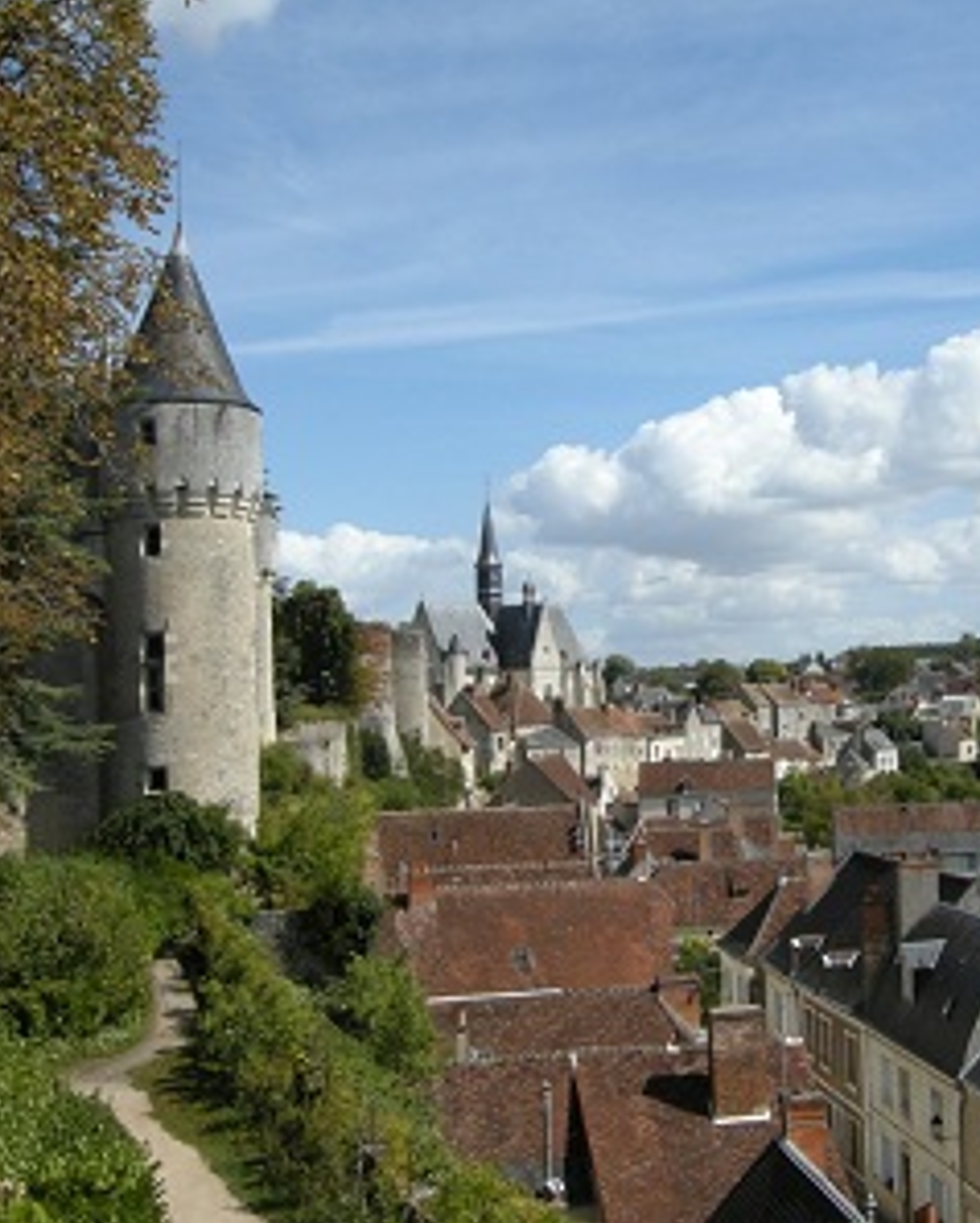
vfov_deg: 40.3
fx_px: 1666
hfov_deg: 32.1
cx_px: 741
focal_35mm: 46
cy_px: 609
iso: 64
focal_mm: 7.5
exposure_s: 1/283
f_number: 6.1
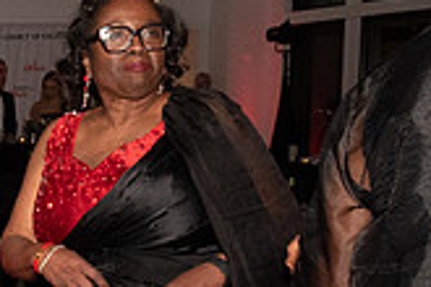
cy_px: 340
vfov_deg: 14.0
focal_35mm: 95
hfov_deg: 18.5
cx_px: -248
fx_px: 1137
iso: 2500
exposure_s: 1/125
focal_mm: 18
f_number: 8
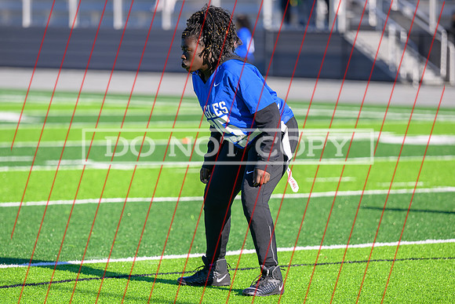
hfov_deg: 8.1
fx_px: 3199
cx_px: 203
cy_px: 189
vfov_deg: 5.4
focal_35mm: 253
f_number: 2.8
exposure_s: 1/1000
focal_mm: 175
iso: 140
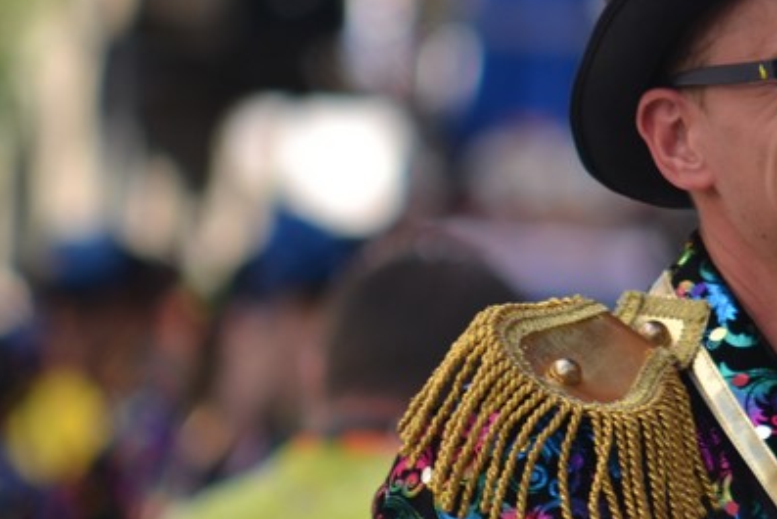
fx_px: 12522
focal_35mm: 580
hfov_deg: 3.5
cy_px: 346
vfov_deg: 2.4
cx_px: 990
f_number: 2.8
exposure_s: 1/500
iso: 100
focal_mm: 150
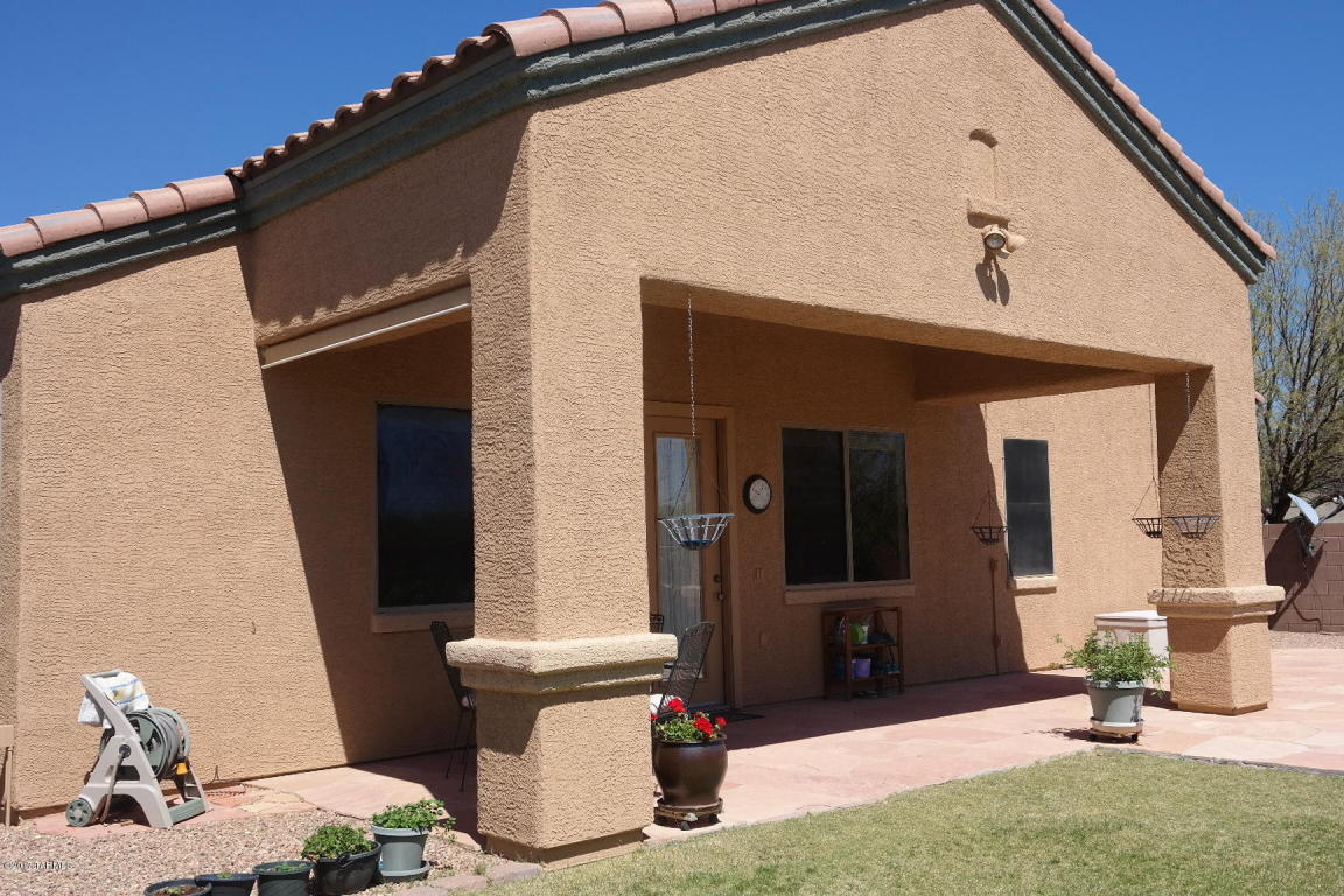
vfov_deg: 40.0
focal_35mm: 33
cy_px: 448
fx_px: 1232
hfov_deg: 57.2
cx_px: 672
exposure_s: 1/320
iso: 100
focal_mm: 22
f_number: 7.1
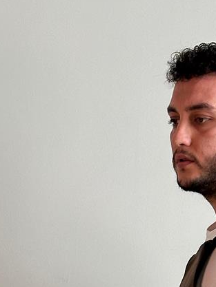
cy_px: 448
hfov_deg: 8.0
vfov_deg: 10.3
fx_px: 1530
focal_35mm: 184
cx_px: 252
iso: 64
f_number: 1.78
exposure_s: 1/100
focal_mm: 6.86
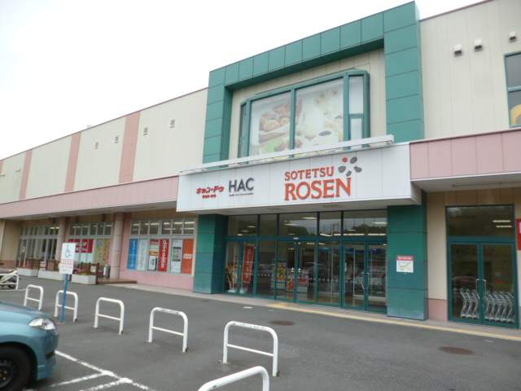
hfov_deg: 71.6
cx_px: 260
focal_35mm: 24
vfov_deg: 56.8
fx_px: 361
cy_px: 196
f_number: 2.5
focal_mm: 4.3
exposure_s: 1/1300
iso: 100
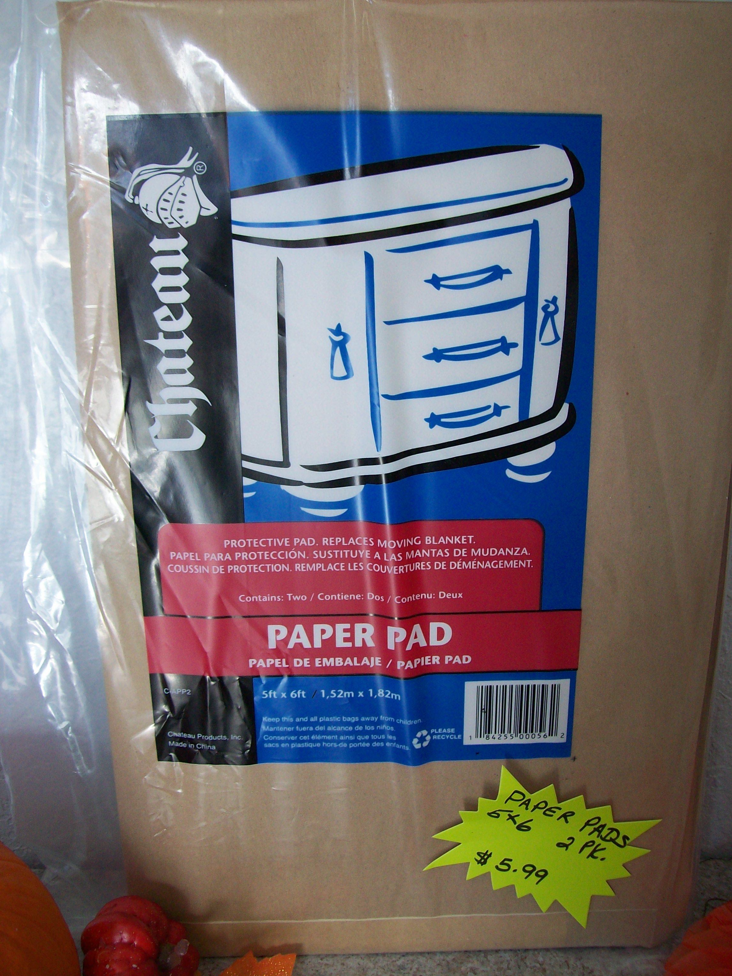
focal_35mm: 36
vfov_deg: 51.4
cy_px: 488
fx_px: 1015
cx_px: 366
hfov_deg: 39.7
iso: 80
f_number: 2.7
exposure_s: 1/72.8
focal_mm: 6
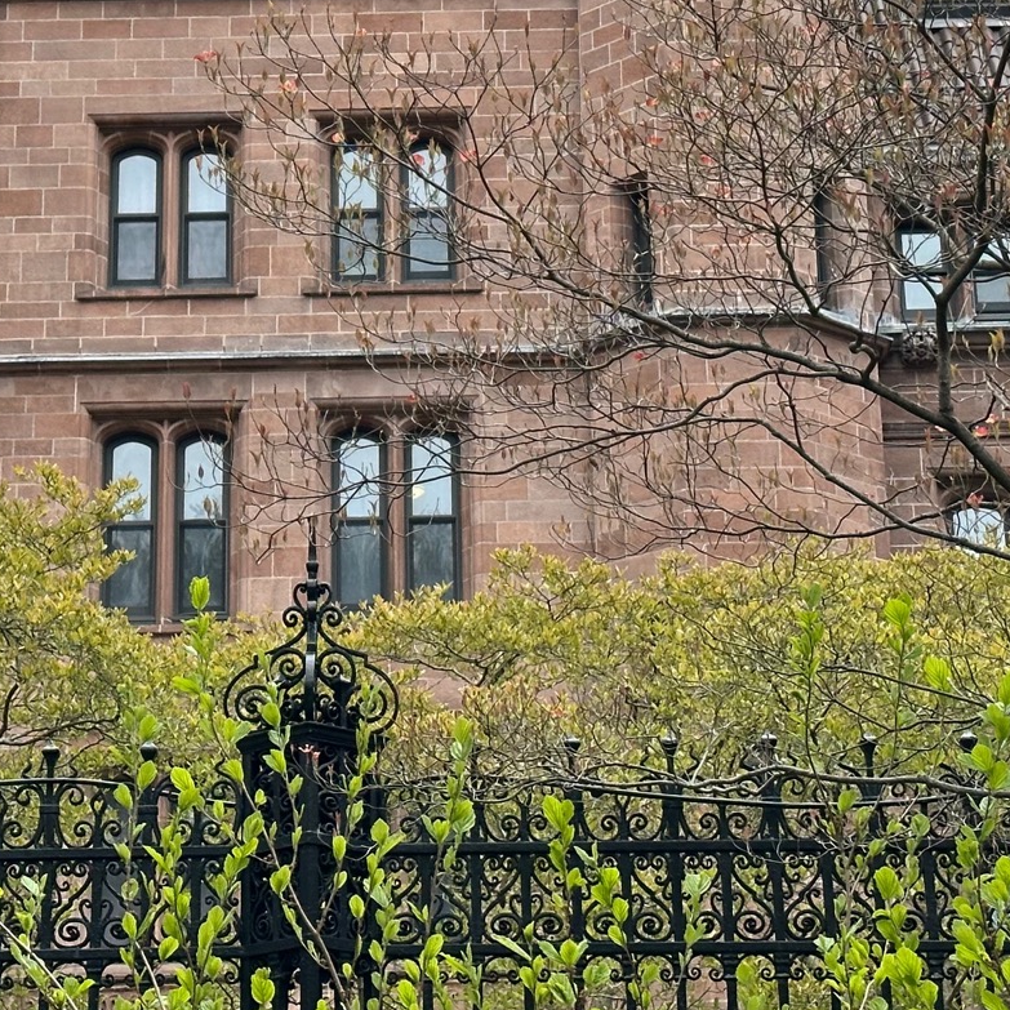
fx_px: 3433
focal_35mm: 104
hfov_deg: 16.7
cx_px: 352
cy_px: 93
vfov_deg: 16.5
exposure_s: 1/2410
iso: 64
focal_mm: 6.86
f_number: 1.78
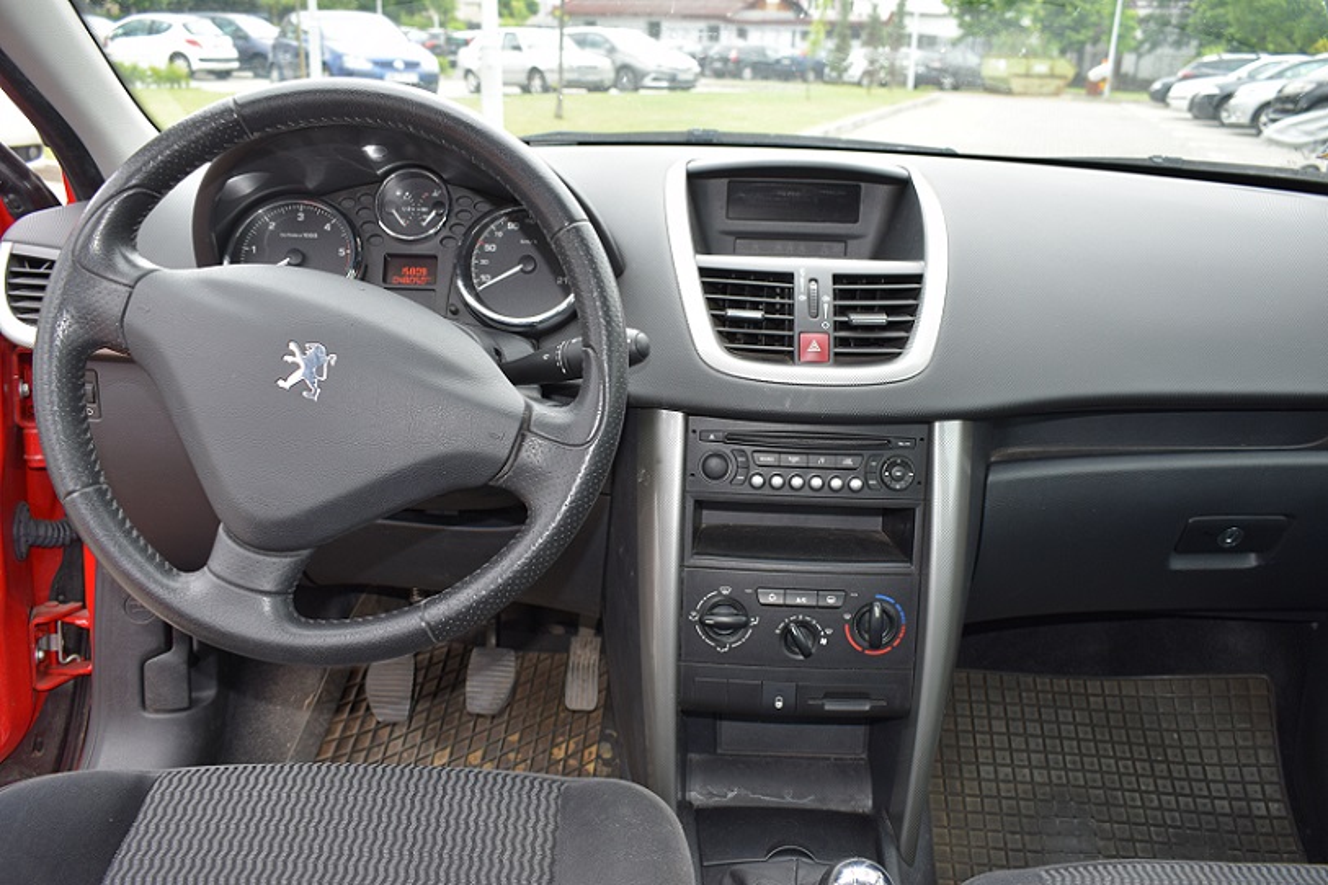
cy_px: 442
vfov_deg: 43.6
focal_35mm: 30
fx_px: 1107
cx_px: 664
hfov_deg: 61.9
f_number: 5.6
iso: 280
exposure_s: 1/125
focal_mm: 20
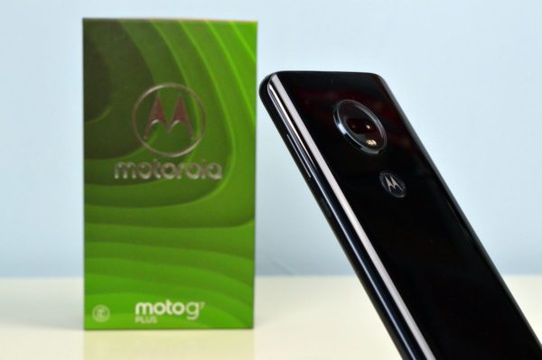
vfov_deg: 16.5
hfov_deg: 24.6
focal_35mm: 82
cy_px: 180
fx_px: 1241
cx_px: 271
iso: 1600
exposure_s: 1/40
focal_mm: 55
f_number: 10
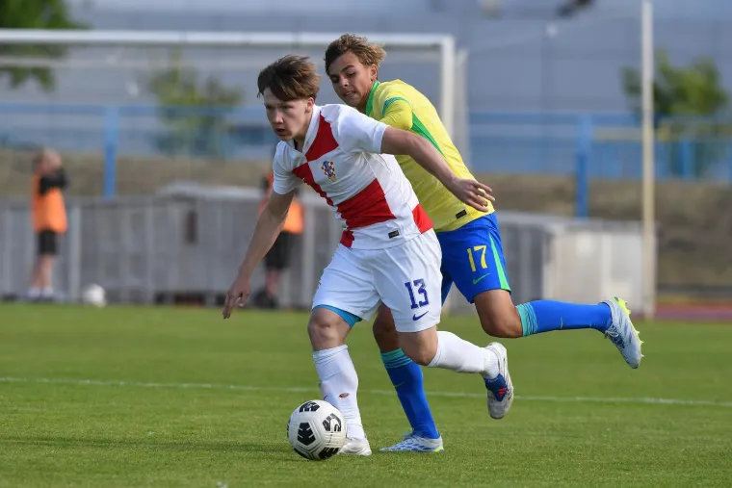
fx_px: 7118
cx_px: 366
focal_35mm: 350
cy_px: 244
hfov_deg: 5.9
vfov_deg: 3.9
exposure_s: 1/1250
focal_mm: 350
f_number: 5
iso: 250
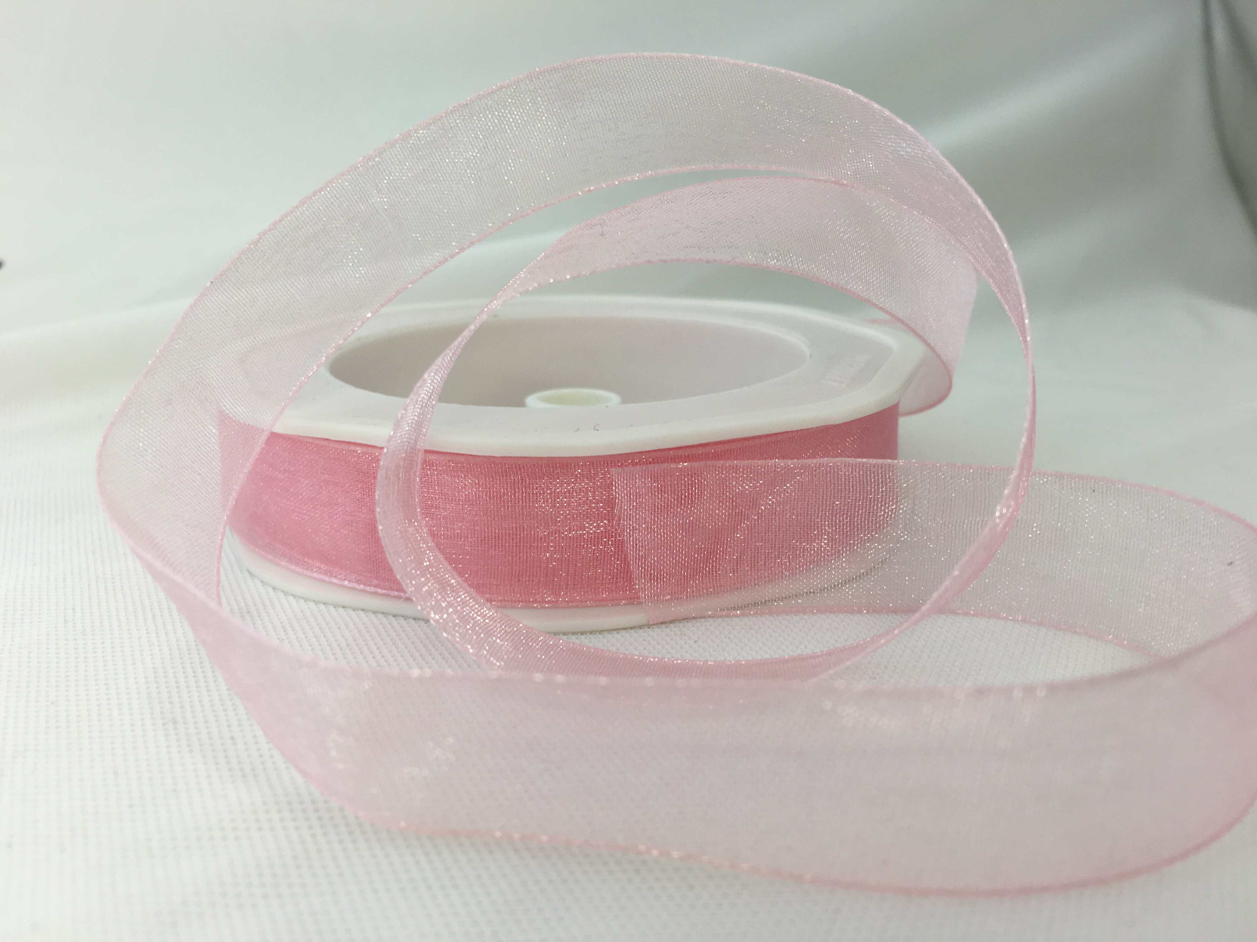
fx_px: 1053
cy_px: 471
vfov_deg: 48.2
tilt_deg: -17.3
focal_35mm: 29
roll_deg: +0.4
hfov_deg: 61.7
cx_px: 628
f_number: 2.2
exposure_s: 1/50
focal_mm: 4.15
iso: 32
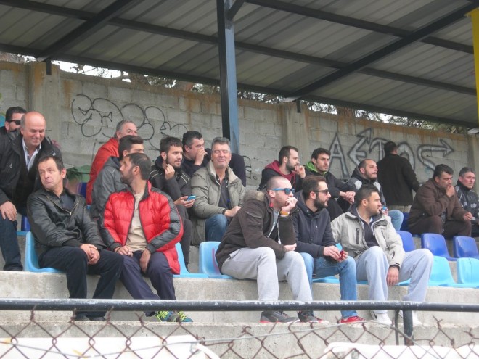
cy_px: 180
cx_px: 240
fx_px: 1273
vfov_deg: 16.1
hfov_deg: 21.3
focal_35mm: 92
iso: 50
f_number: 4.3
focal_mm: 19.1
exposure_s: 1/47.4
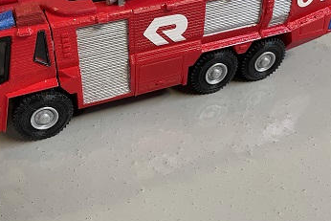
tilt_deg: -33.4
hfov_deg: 48.0
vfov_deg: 32.7
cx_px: 123
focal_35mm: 40
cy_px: 52
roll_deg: +0.8
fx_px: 368
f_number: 1.6
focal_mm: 4.2
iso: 125
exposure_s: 1/50
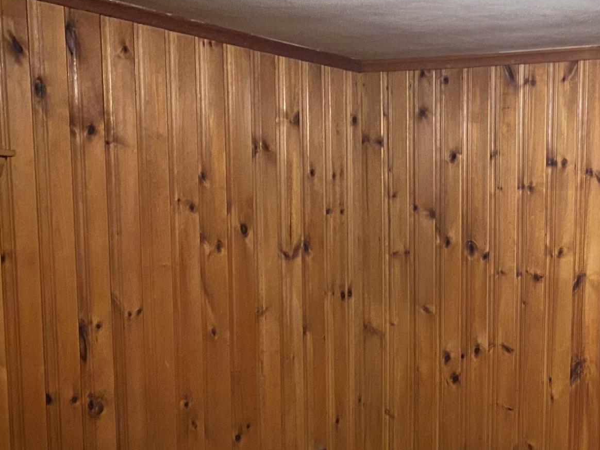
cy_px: 449
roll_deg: -0.9
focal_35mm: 67
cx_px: 584
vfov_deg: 21.2
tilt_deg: -11.5
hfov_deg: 27.5
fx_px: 1161
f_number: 1.8
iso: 800
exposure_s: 1/30
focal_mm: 4.25
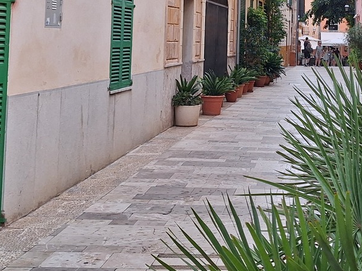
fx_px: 648
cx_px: 325
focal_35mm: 62
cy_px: 24
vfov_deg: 23.0
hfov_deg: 29.9
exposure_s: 1/468
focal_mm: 5.54
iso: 40
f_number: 1.8
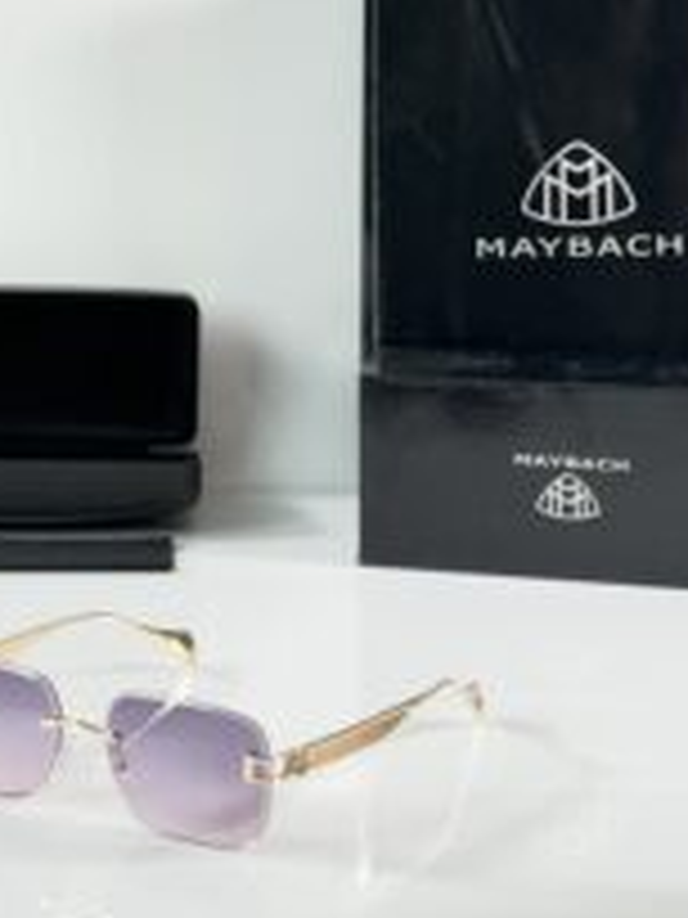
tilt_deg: -5.2
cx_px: 139
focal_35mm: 94
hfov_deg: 15.6
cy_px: 171
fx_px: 2491
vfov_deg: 20.6
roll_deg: +0.1
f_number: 1.78
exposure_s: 1/100
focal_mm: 6.86
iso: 80
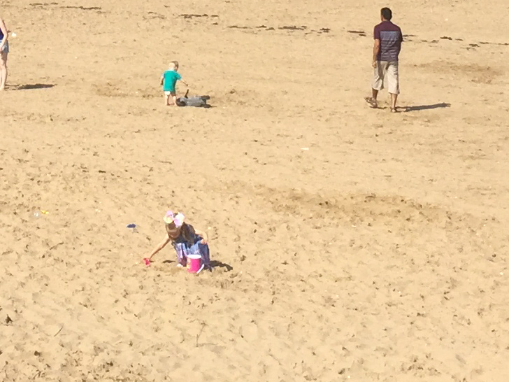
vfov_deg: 10.6
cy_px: -332
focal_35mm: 130
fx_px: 1912
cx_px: -101
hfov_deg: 14.7
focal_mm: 4.15
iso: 32
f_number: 2.2
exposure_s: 1/2639
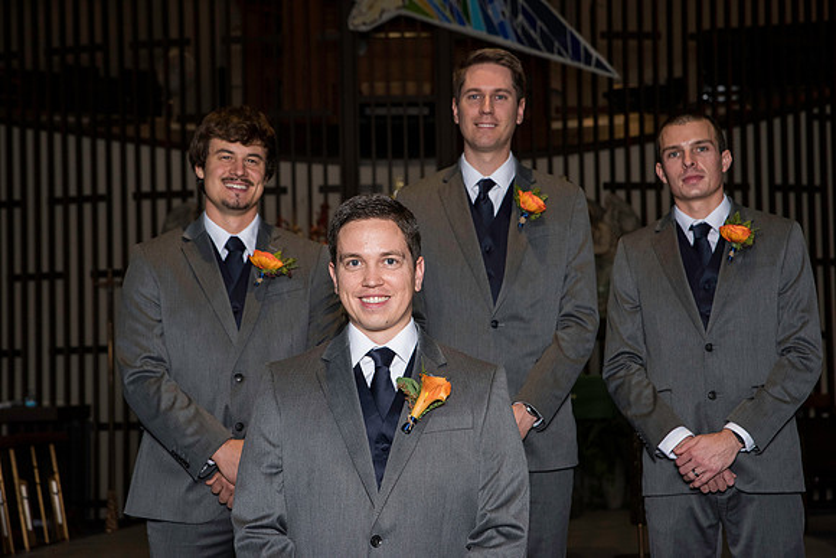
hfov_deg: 28.8
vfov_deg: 19.5
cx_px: 418
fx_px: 1626
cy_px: 279
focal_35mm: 70
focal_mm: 70
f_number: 6.3
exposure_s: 1/160
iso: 1250
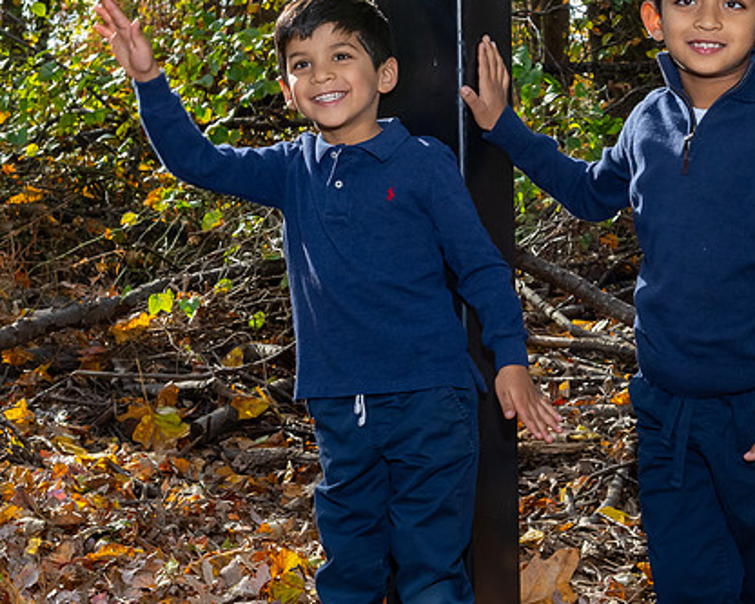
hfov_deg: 23.9
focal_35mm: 79
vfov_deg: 19.4
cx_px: 544
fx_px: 1766
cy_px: 223
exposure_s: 1/250
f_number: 7.1
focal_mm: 31
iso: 800
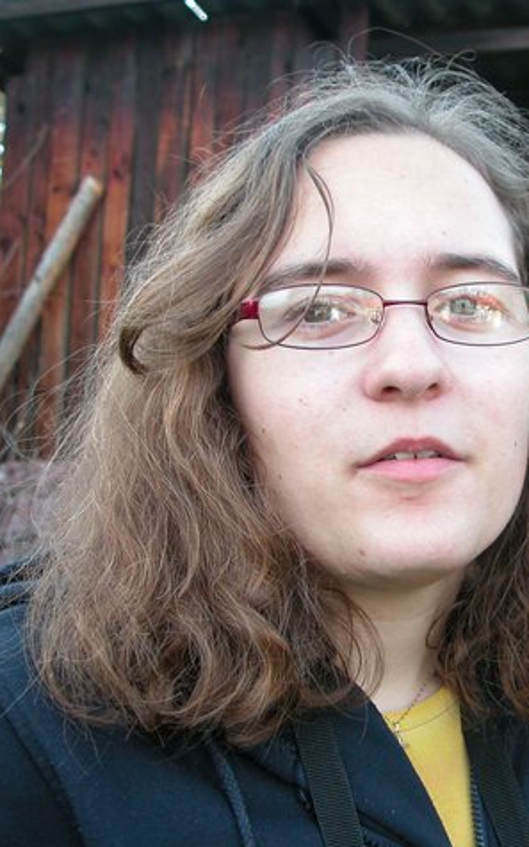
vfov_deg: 40.3
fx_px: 1153
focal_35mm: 50
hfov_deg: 25.3
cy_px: 423
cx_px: 440
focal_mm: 8.9
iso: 200
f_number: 2.8
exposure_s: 1/125
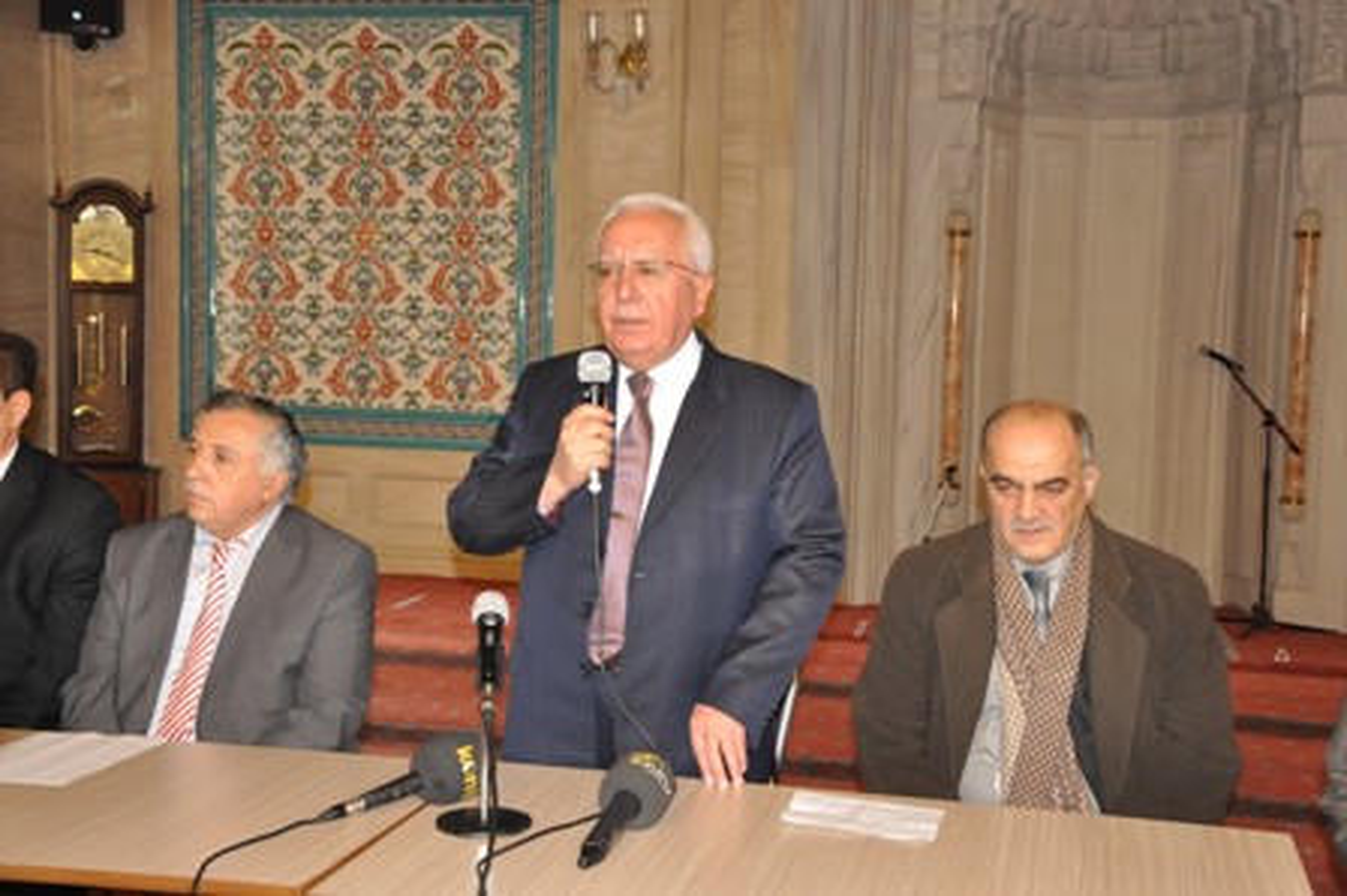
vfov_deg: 26.4
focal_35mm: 51
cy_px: 448
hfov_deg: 38.9
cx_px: 674
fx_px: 1907
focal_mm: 34
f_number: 5
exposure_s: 1/60
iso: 2000
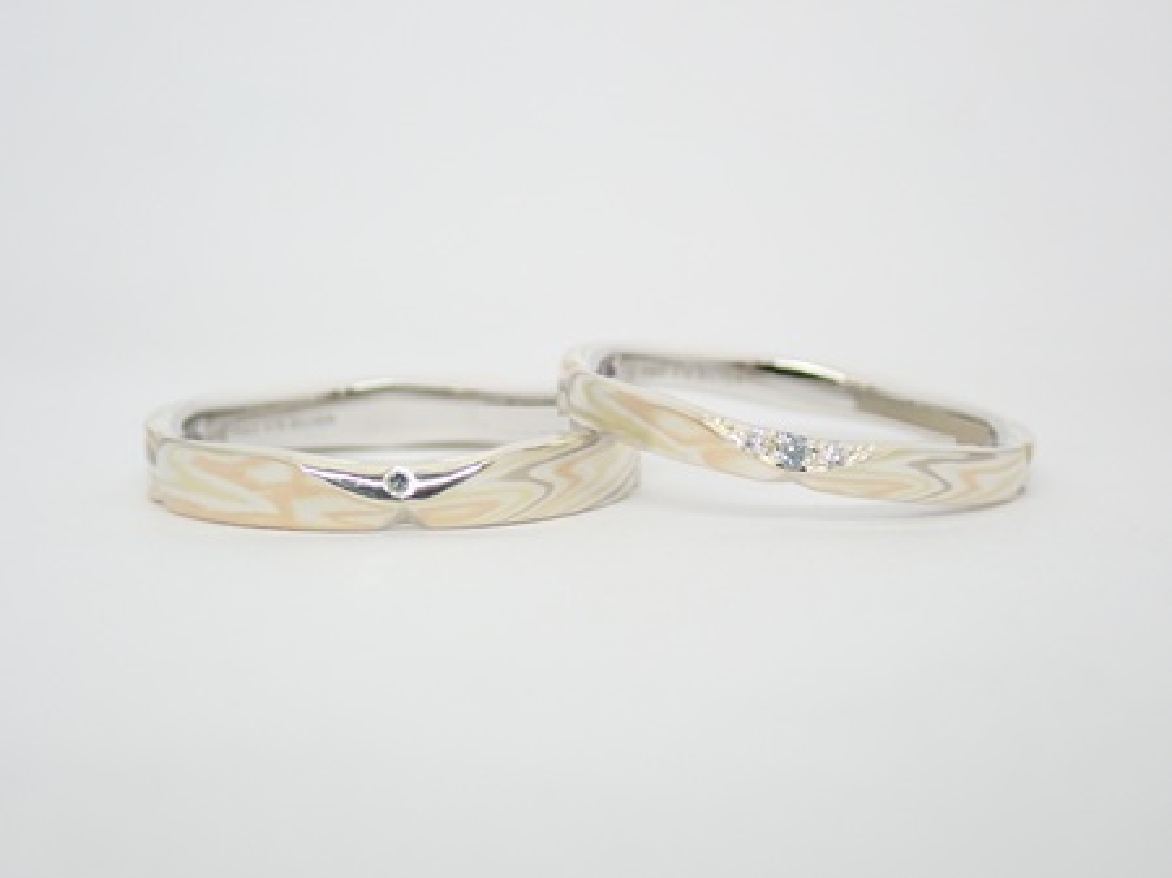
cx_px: 586
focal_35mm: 77
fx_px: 2606
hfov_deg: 25.3
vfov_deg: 19.1
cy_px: 439
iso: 200
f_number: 4.1
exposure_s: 1/100
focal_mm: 13.65
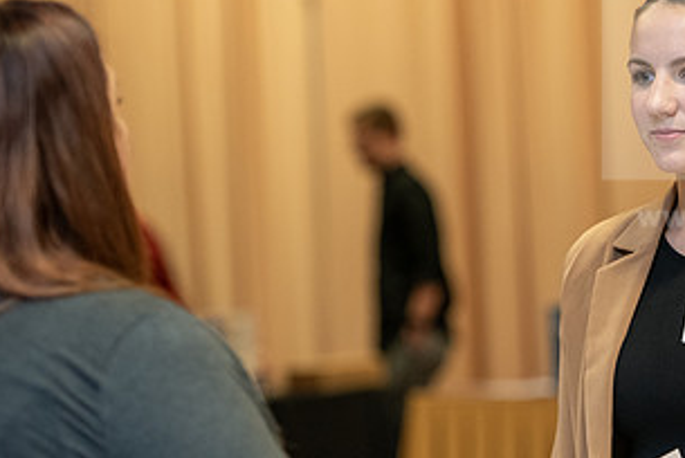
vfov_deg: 5.9
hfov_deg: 8.8
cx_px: 535
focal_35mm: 232
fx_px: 4419
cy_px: 264
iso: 1600
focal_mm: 122
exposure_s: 1/200
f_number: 3.2
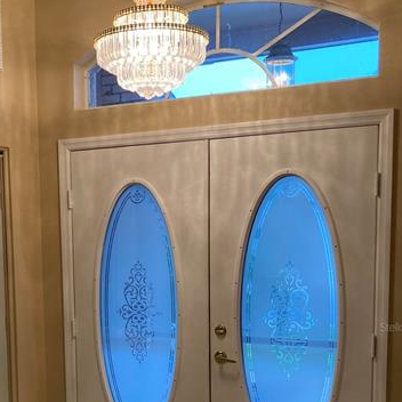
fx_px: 709
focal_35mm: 54
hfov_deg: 31.1
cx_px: 103
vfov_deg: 30.8
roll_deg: +1.4
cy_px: 327
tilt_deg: -7.3
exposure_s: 1/60
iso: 80
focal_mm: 3.99
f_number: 1.8
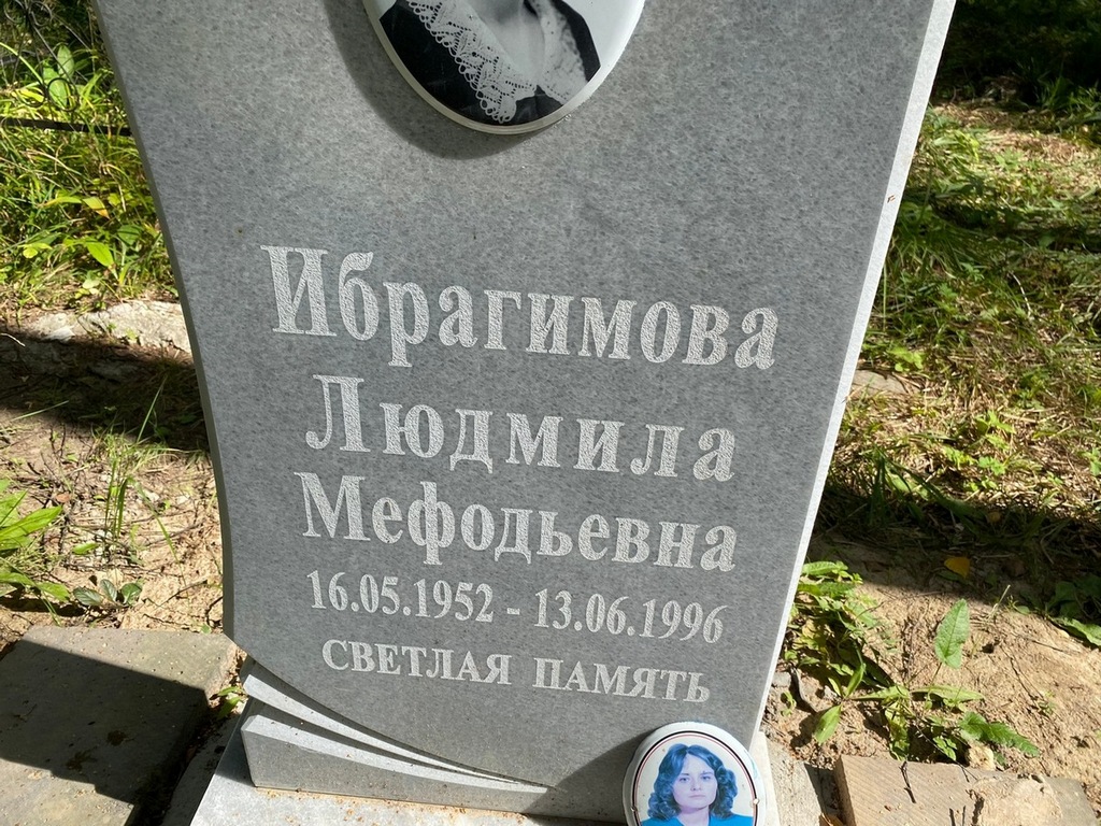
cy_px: 413
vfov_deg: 53.1
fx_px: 827
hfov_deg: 67.3
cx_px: 550
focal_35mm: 26
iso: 32
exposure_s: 1/1464
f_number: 1.8
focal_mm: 4.25
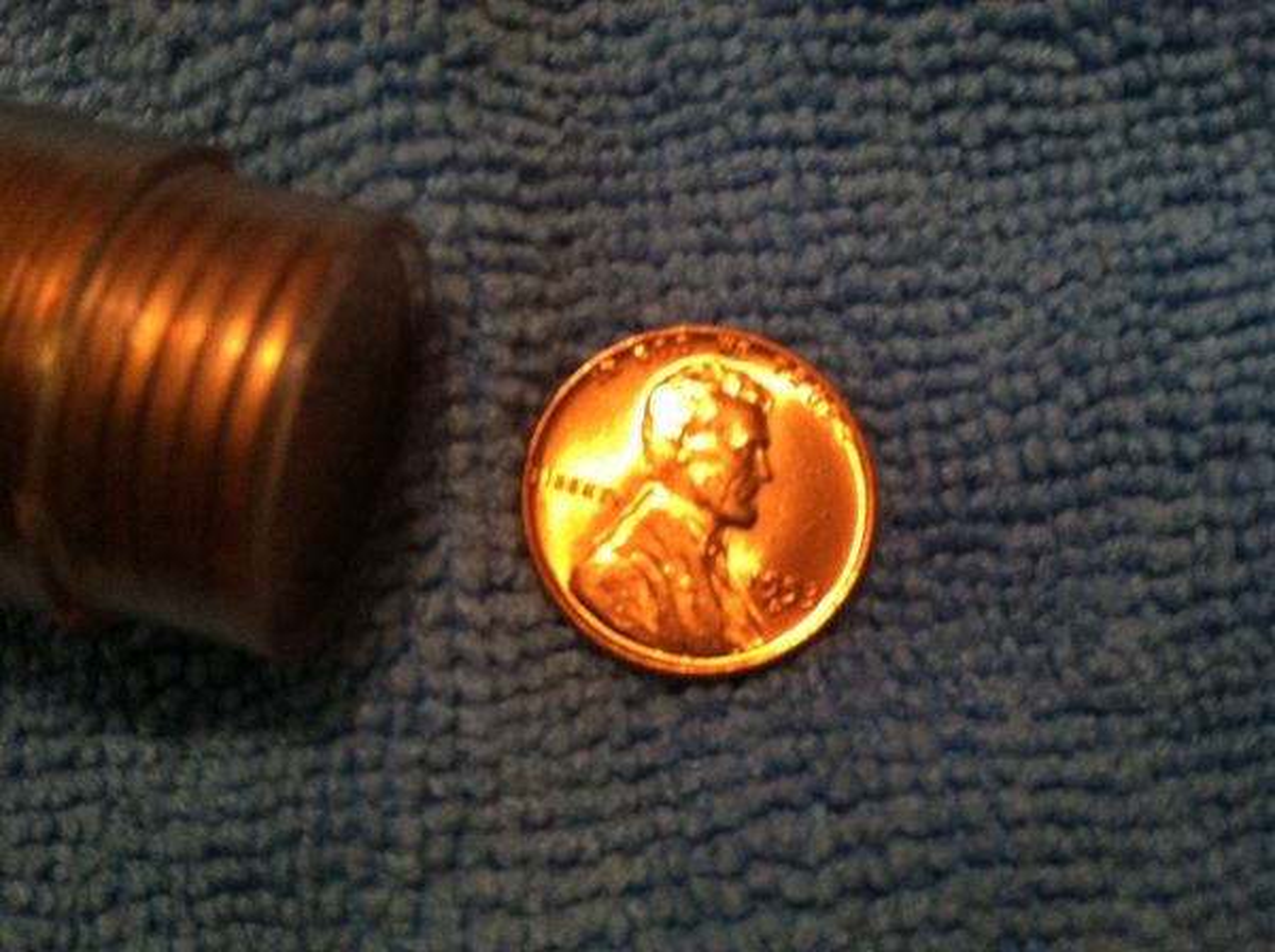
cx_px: 638
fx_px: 1287
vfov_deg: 40.6
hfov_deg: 52.7
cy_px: 476
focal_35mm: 35
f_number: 2.8
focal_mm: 3.85
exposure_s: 1/15
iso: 640
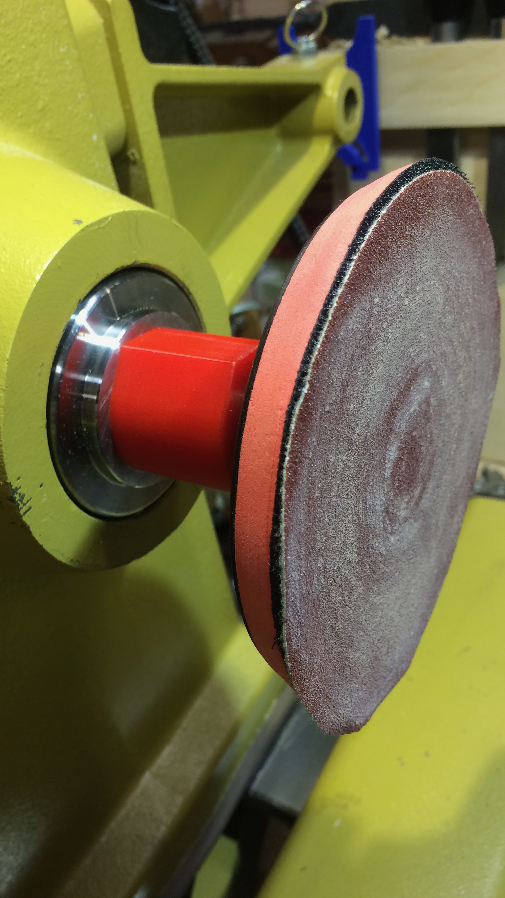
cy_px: 445
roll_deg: +12.9
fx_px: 762
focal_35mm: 32
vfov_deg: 61.0
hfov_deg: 36.5
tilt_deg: -35.2
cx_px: 188
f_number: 2.2
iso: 32
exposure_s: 1/33
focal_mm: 4.15
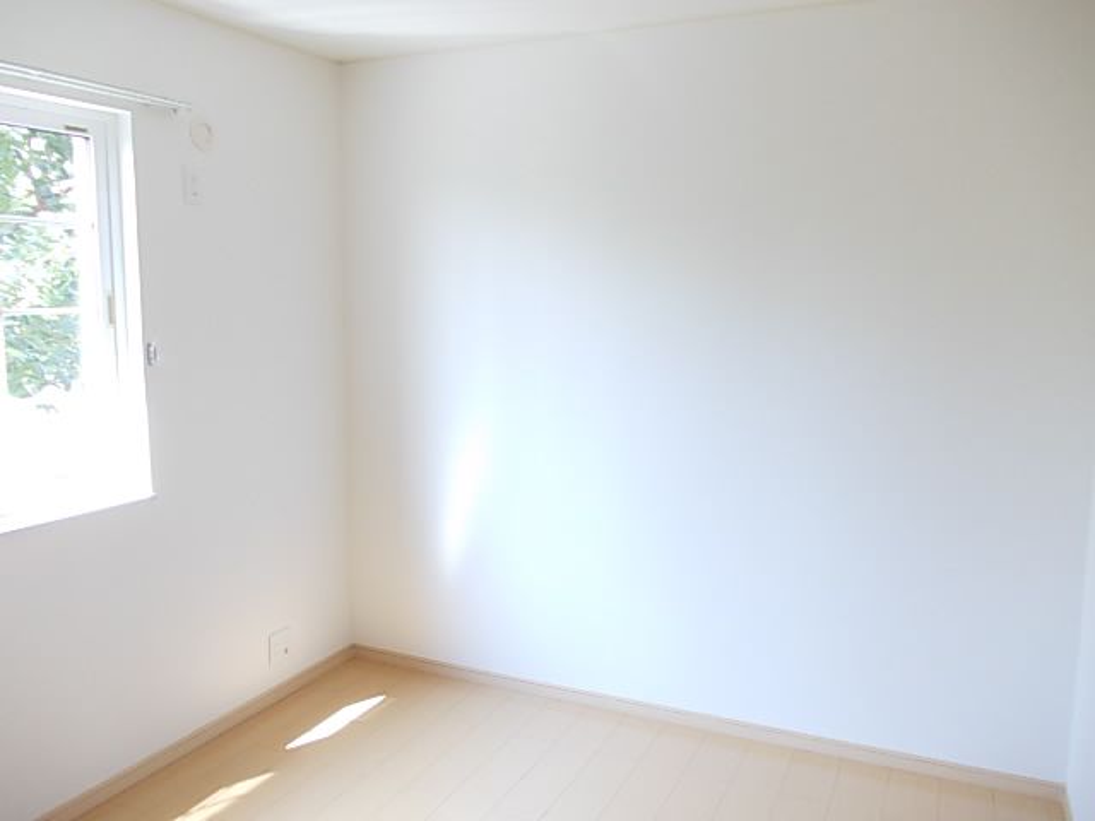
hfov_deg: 63.4
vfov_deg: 49.7
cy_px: 410
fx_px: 886
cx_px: 548
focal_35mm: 28
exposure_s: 1/25
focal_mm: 4
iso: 110
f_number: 2.7
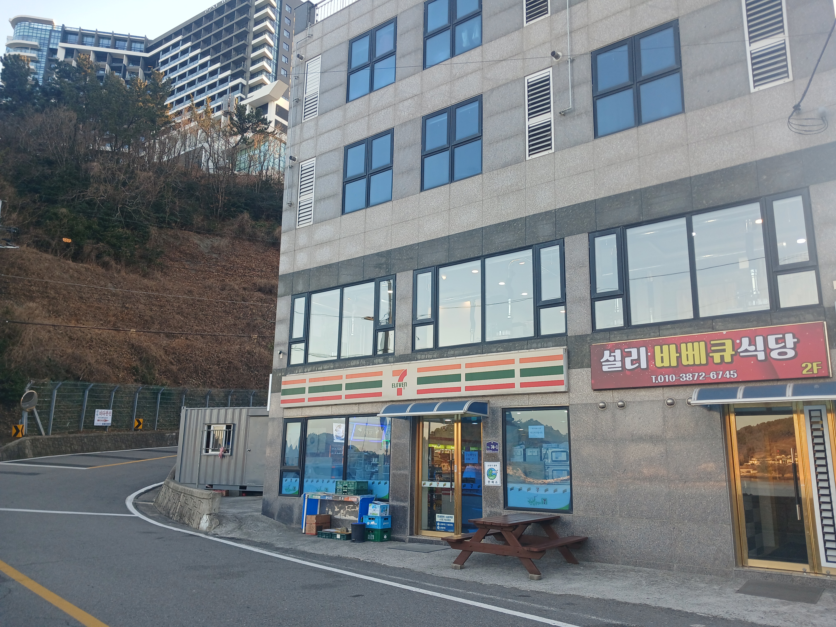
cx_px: 418
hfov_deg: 65.3
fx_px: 652
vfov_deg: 51.4
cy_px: 314
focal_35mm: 27
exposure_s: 1/60
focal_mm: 4
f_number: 1.8
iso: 25
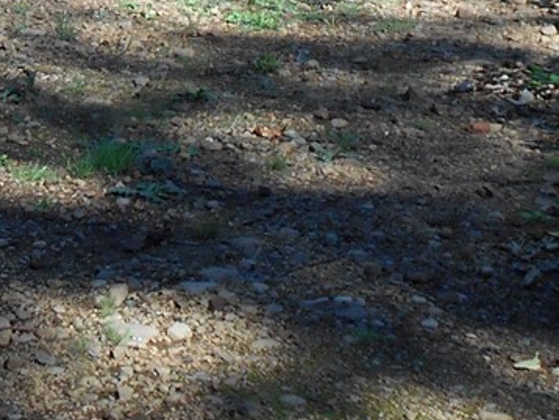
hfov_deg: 15.1
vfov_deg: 11.2
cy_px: -276
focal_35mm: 125
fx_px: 2020
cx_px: -148
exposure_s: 1/250
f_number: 3.4
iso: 80
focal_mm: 5.1
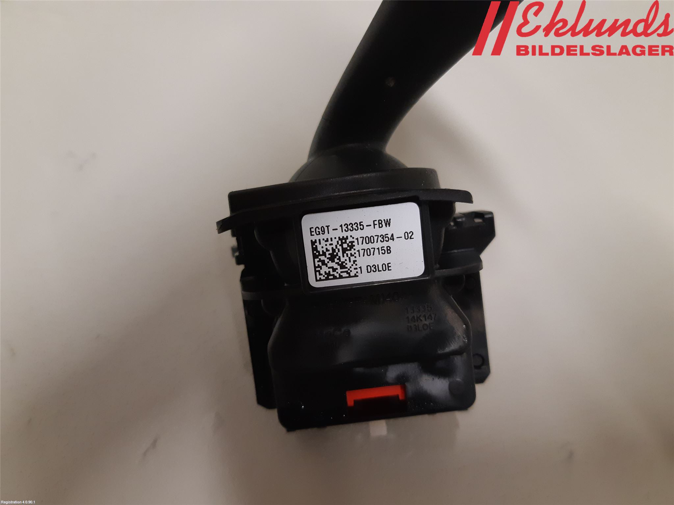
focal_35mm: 26
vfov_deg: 53.1
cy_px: 252
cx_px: 337
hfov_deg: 67.3
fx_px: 506
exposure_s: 1/50
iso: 250
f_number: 1.7
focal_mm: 3.93
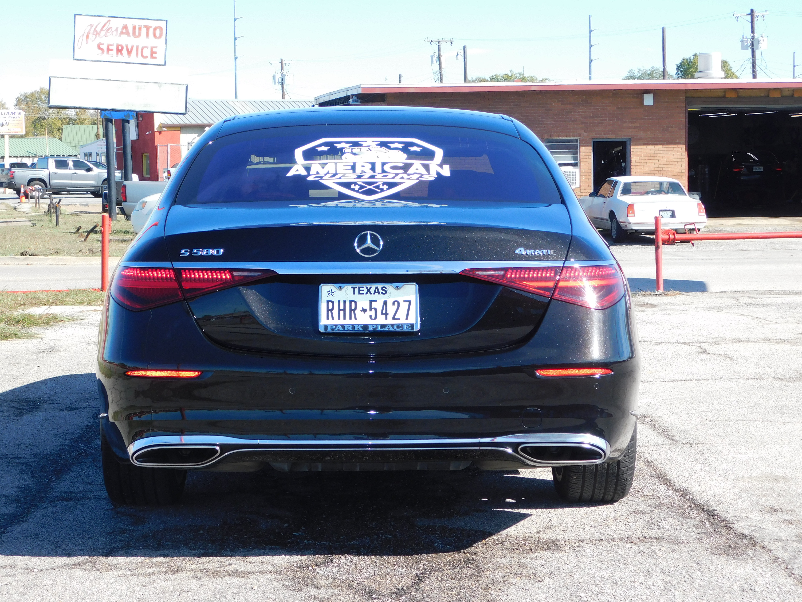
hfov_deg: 27.4
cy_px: 301
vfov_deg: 20.7
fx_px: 1645
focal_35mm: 71
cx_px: 401
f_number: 4.3
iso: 125
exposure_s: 1/400
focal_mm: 12.6
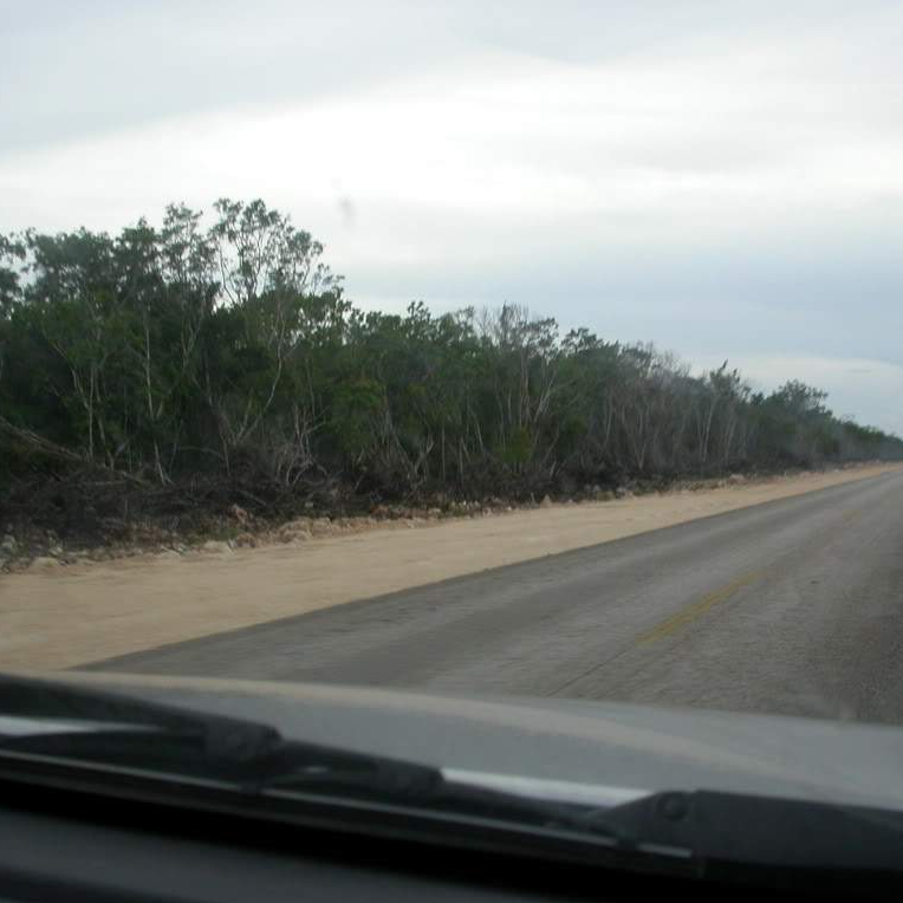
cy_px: 453
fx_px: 1328
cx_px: 465
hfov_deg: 37.5
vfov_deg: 37.6
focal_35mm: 45
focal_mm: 7.85
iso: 100
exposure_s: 1/168
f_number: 4.7
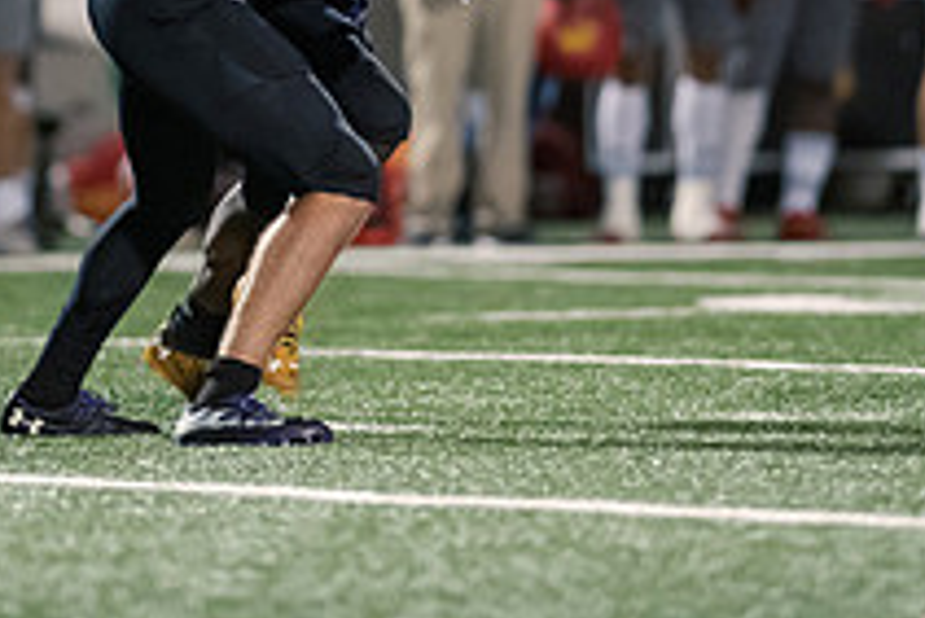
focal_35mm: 824
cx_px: 333
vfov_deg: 1.7
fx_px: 21186
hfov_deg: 2.5
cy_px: -178
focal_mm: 300
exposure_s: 1/640
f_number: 2.8
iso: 6400
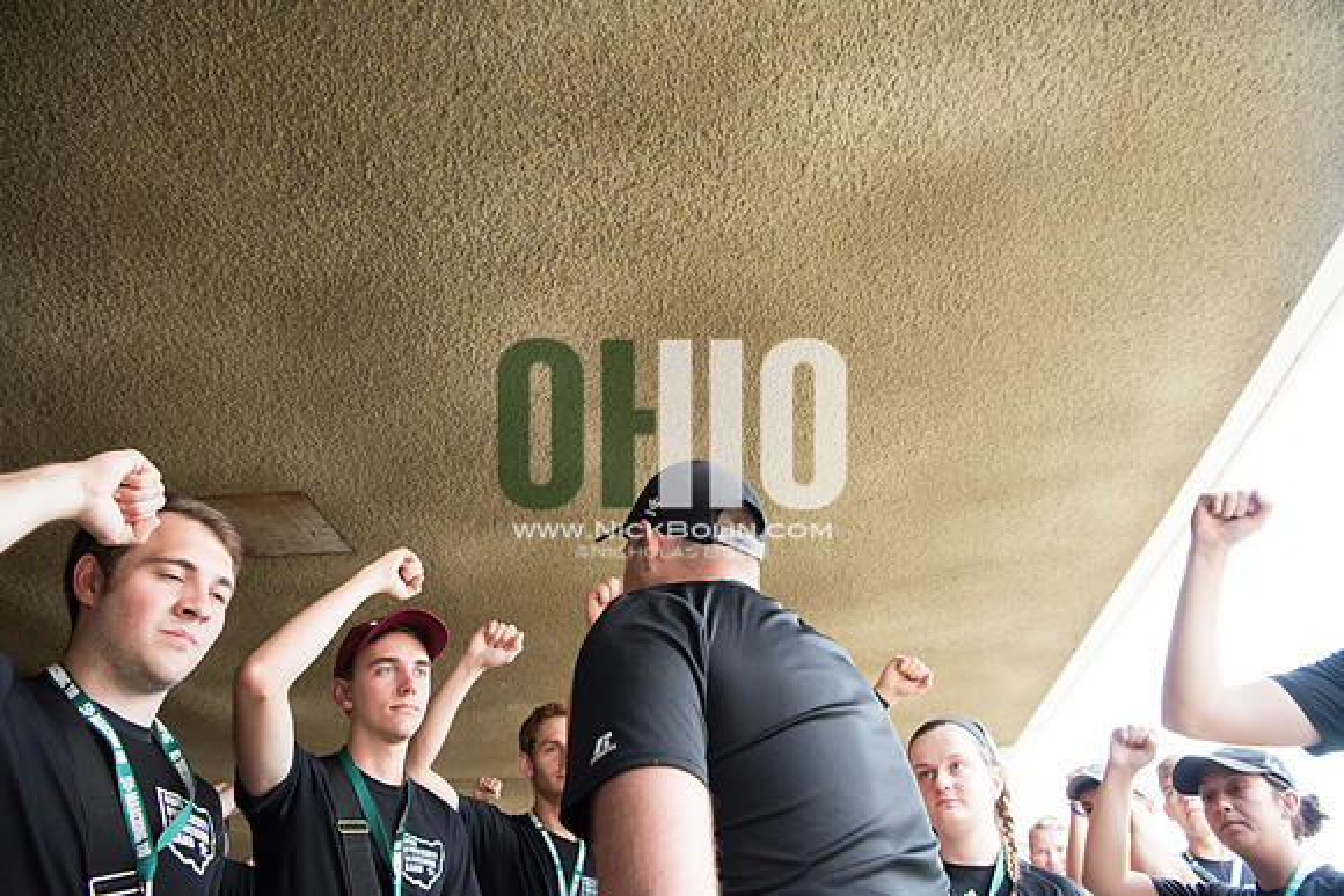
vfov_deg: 53.2
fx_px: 896
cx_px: 672
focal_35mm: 24
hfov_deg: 73.7
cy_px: 448
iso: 2500
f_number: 5
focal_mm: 24
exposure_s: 1/320
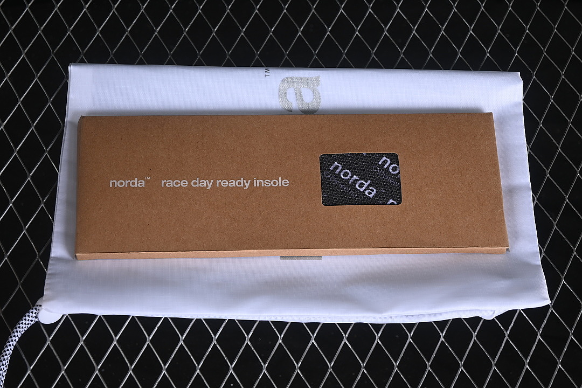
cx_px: 291
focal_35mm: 75
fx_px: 1212
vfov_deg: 18.2
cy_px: 194
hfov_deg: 27.0
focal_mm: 50
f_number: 7.1
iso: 160
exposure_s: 1/80
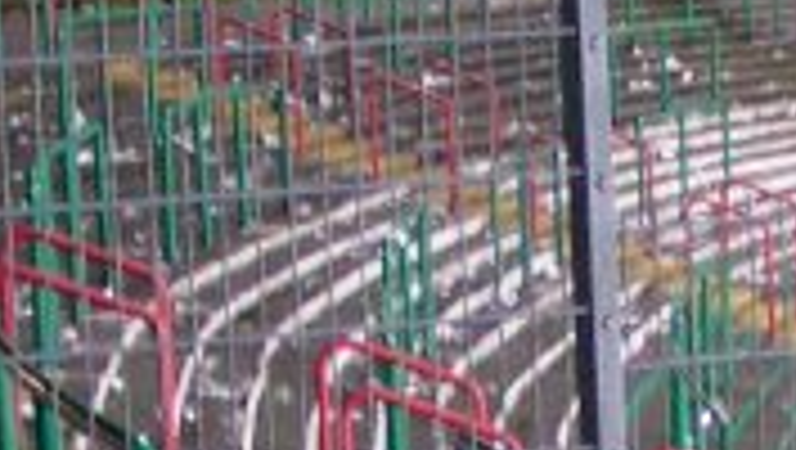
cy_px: 531
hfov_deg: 11.4
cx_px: 814
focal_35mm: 187
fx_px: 3951
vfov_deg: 6.5
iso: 200
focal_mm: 5.8
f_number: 2.8
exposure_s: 1/6
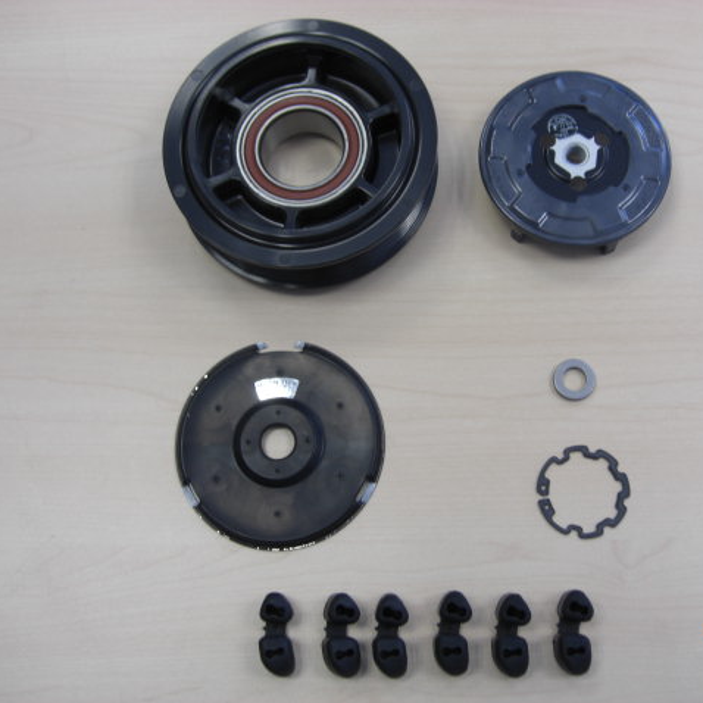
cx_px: 416
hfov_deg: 37.4
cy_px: 352
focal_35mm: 45
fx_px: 1034
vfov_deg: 37.6
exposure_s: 1/60
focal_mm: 7.9
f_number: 2.8
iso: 80
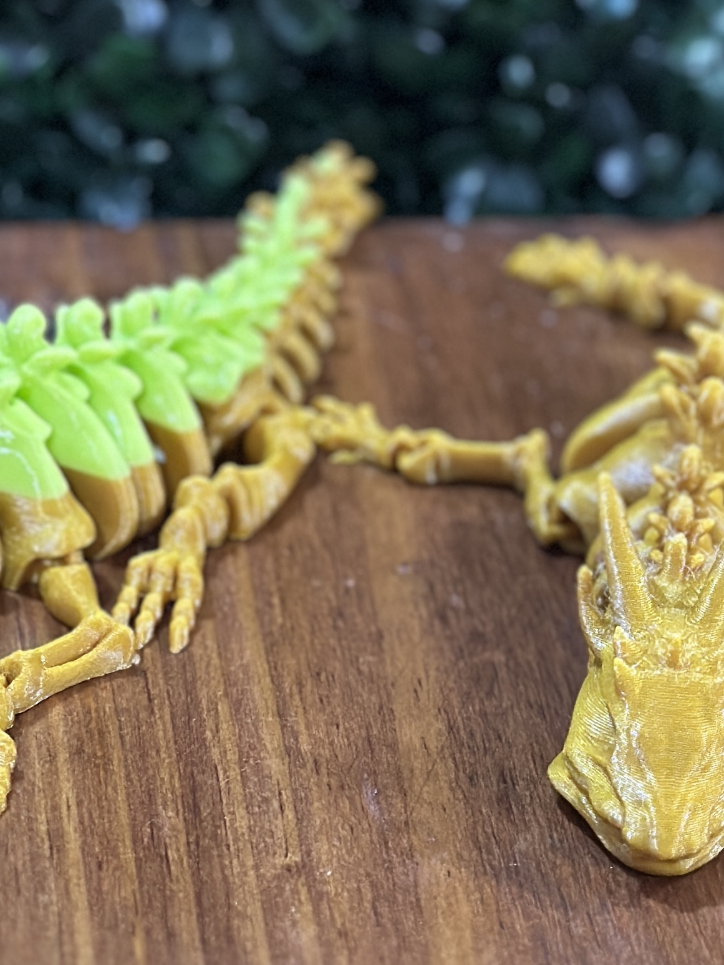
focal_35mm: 125
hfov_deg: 11.8
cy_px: 36
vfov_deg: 15.5
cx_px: 596
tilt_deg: -24.0
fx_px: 3486
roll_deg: -6.5
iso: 400
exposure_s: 1/33
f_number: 1.78
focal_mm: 6.86
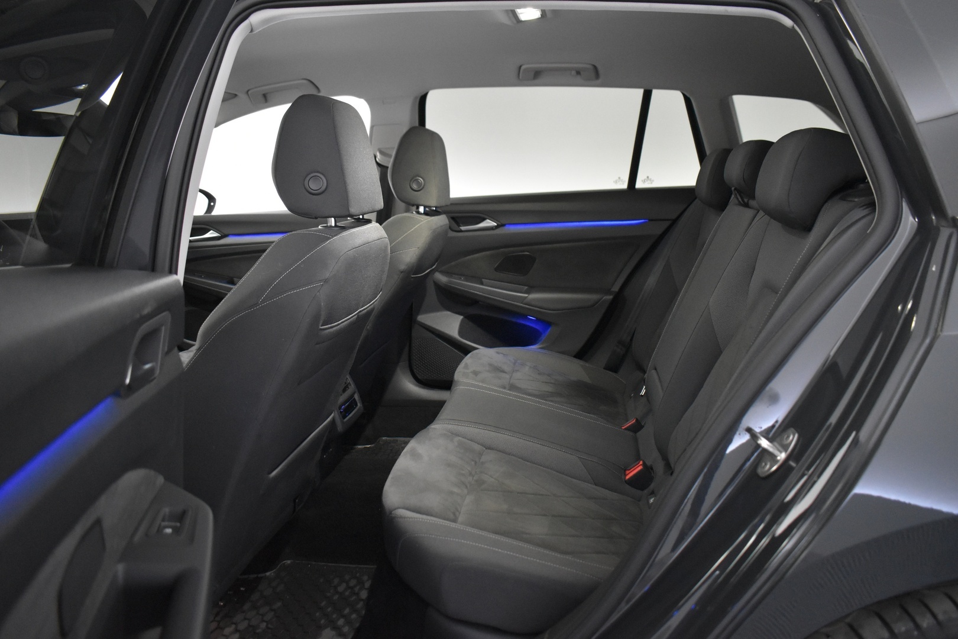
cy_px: 320
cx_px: 479
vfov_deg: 47.9
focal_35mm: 27
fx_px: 718
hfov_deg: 67.4
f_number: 3.5
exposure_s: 1/30
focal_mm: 18
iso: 3200
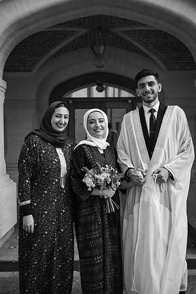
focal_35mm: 40
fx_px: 327
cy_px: 147
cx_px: 98
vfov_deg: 48.5
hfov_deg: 33.4
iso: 200
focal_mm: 40
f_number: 3.2
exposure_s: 1/500
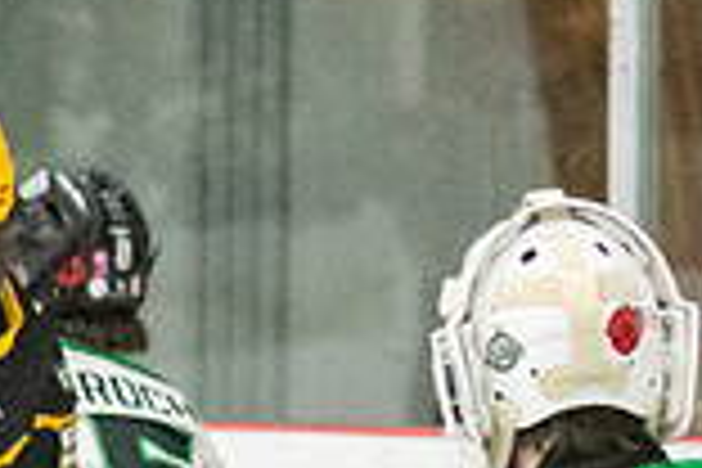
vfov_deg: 1.6
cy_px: 837
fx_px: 16652
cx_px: -736
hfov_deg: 2.4
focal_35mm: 854
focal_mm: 98
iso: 4000
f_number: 2.8
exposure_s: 1/800
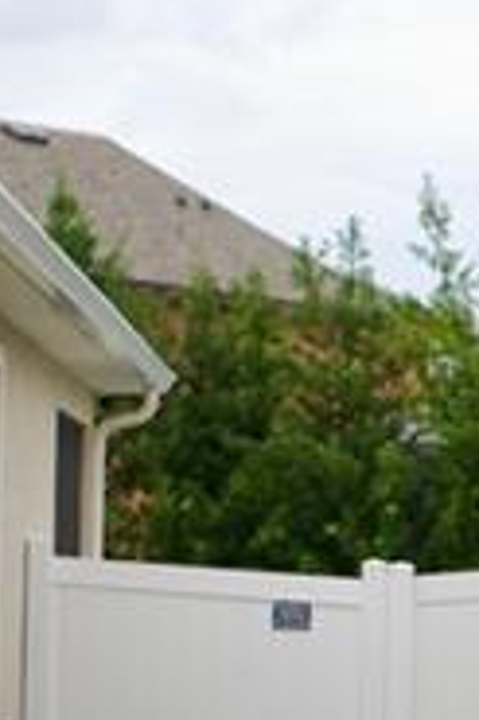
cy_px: 677
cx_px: 728
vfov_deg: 9.0
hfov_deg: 6.0
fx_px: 4539
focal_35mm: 227
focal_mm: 35
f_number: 4
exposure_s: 1/400
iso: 100
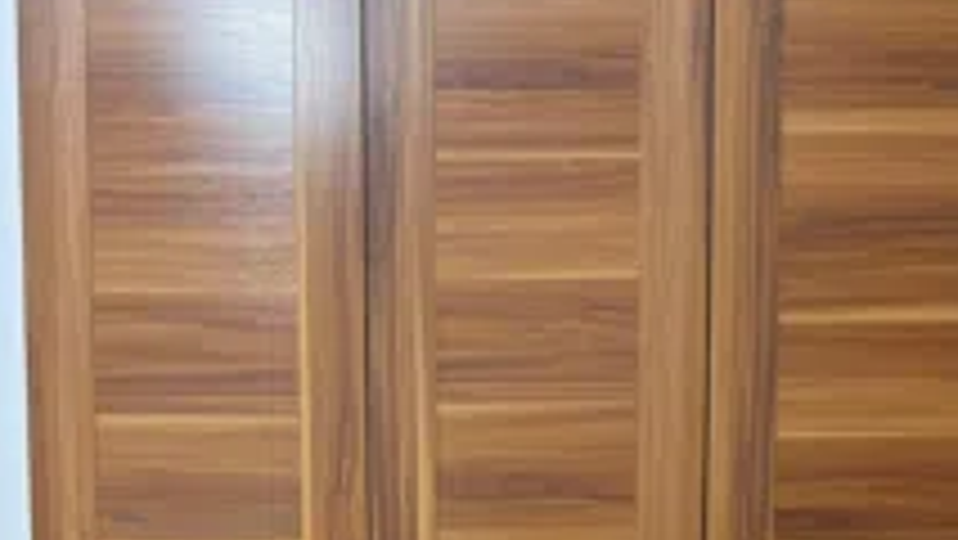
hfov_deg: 42.1
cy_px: 729
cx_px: 499
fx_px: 1245
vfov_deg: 21.7
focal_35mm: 49
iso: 1000
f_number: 1.78
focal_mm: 6.76
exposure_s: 1/33
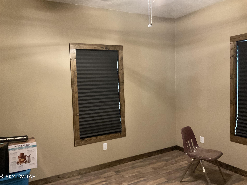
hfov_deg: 61.7
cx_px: 124
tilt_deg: -3.3
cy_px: 92
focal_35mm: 29
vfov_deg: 48.2
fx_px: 207
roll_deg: +1.8
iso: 400
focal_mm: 3
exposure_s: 1/30
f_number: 1.8
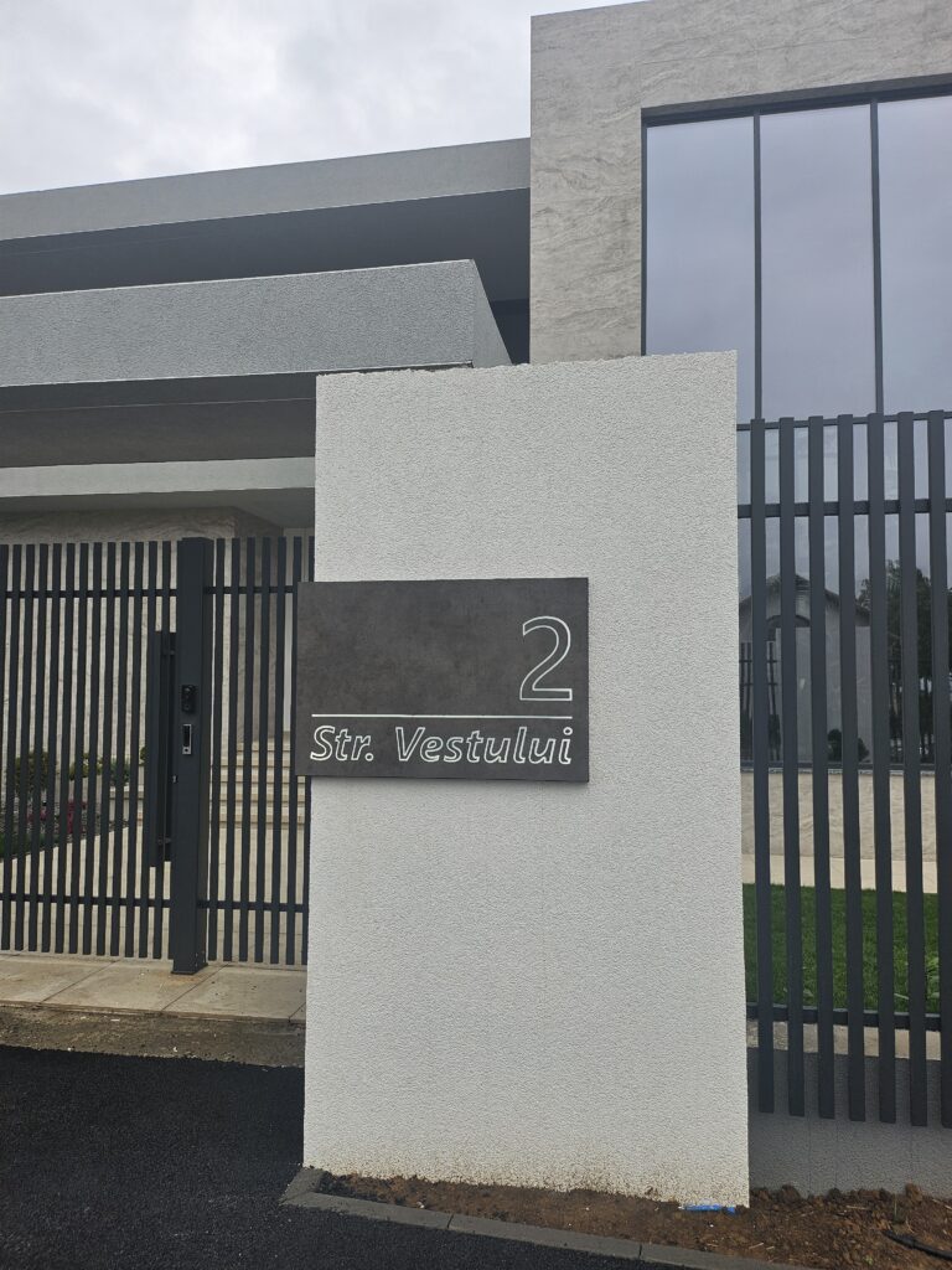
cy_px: 635
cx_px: 476
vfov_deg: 71.6
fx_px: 880
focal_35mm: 24
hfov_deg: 56.8
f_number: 1.8
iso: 50
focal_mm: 5
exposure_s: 1/607
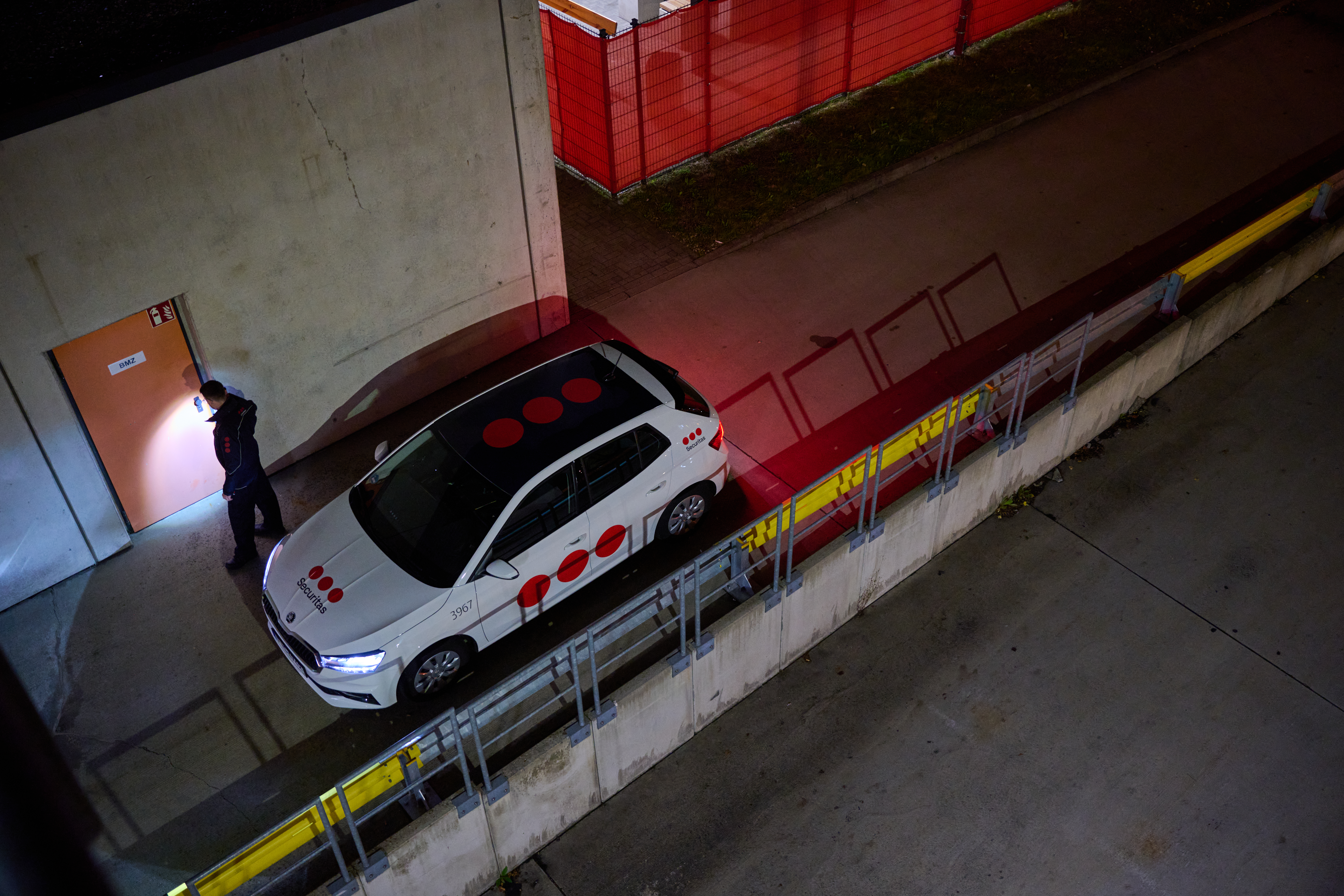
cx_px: 672
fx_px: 1269
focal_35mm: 34
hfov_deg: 55.8
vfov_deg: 38.9
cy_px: 448
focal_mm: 34
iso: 2500
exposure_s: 1/60
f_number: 2.8
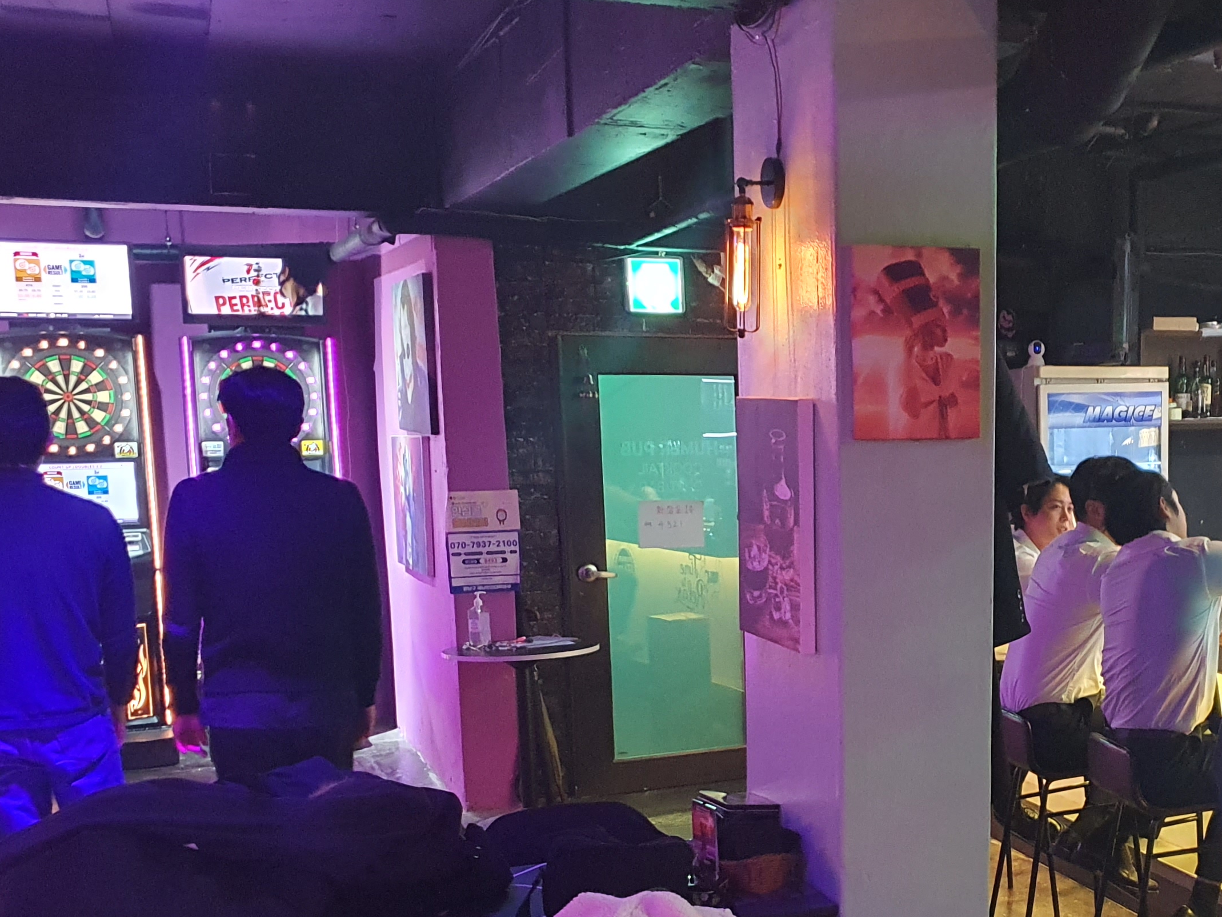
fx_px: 1730
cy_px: 647
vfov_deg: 29.4
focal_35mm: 49
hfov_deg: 37.5
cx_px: 983
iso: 640
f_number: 1.5
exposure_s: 1/30
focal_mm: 4.3
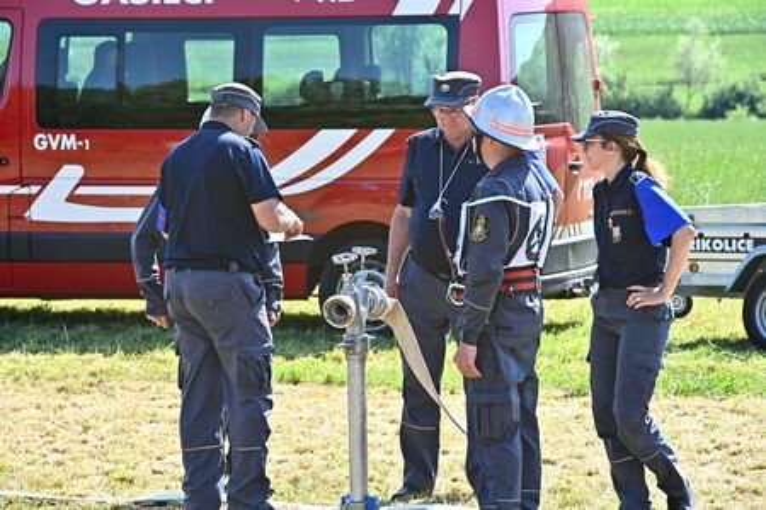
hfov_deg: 10.3
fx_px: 4255
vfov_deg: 6.9
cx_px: 383
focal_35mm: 200
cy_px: 255
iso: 1600
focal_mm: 200
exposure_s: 1/800
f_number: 11
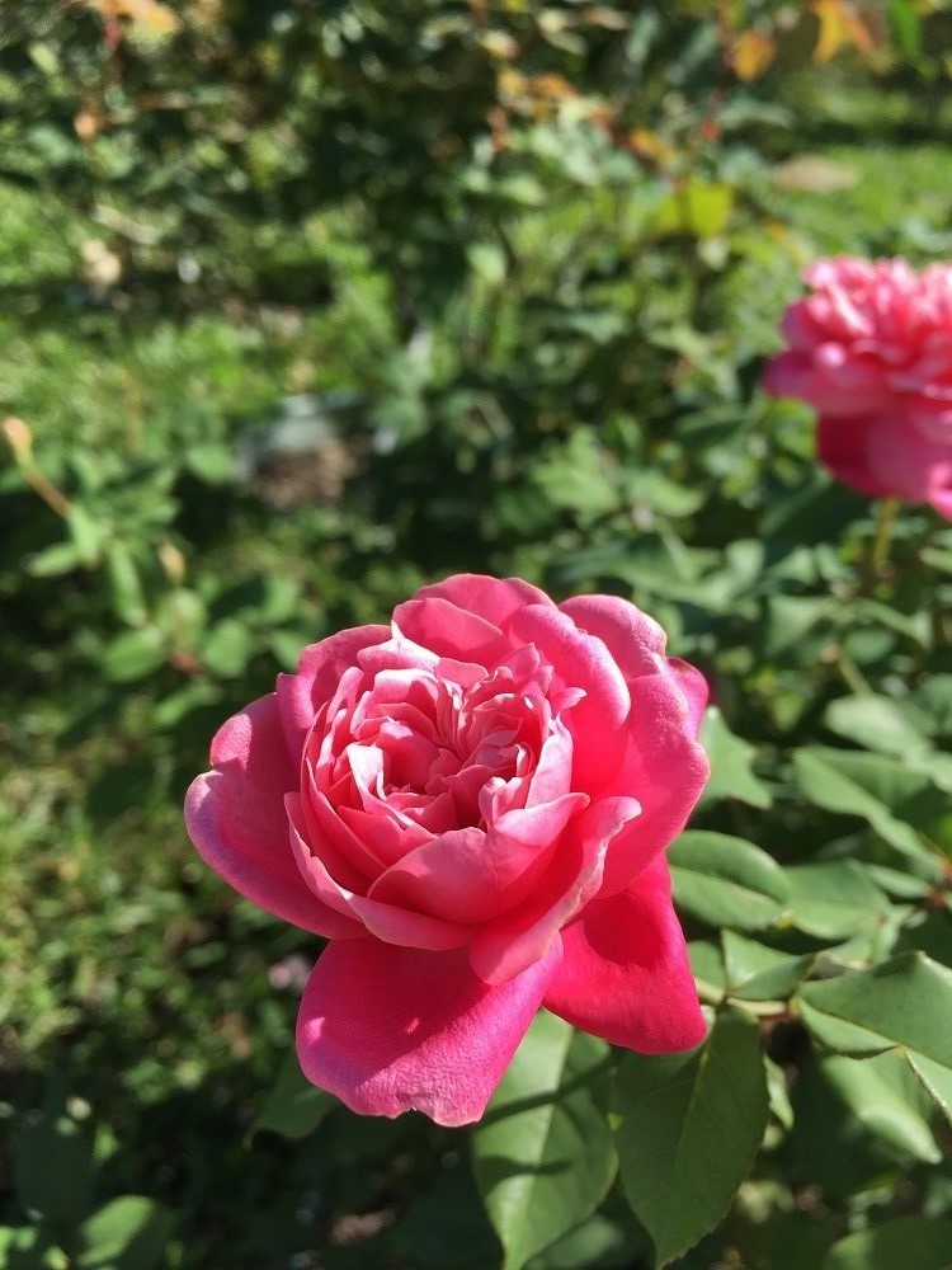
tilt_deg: -25.7
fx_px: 1063
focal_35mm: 29
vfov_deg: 61.7
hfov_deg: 48.2
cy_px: 635
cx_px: 476
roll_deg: +0.5
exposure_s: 1/836
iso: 25
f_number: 2.2
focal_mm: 4.15
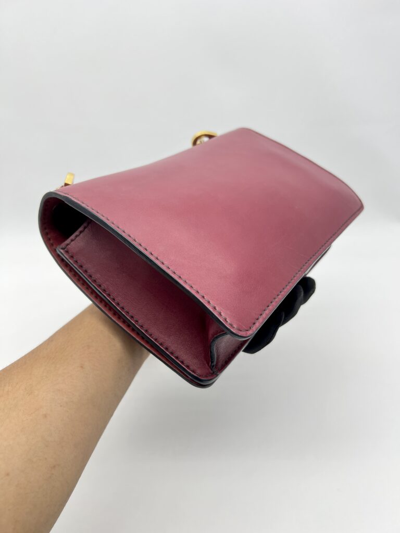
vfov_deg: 67.3
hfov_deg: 53.1
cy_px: 266
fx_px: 401
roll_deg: -0.5
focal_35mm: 26
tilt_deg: -32.6
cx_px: 200
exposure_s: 1/100
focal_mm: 5.7
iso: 40
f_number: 1.5
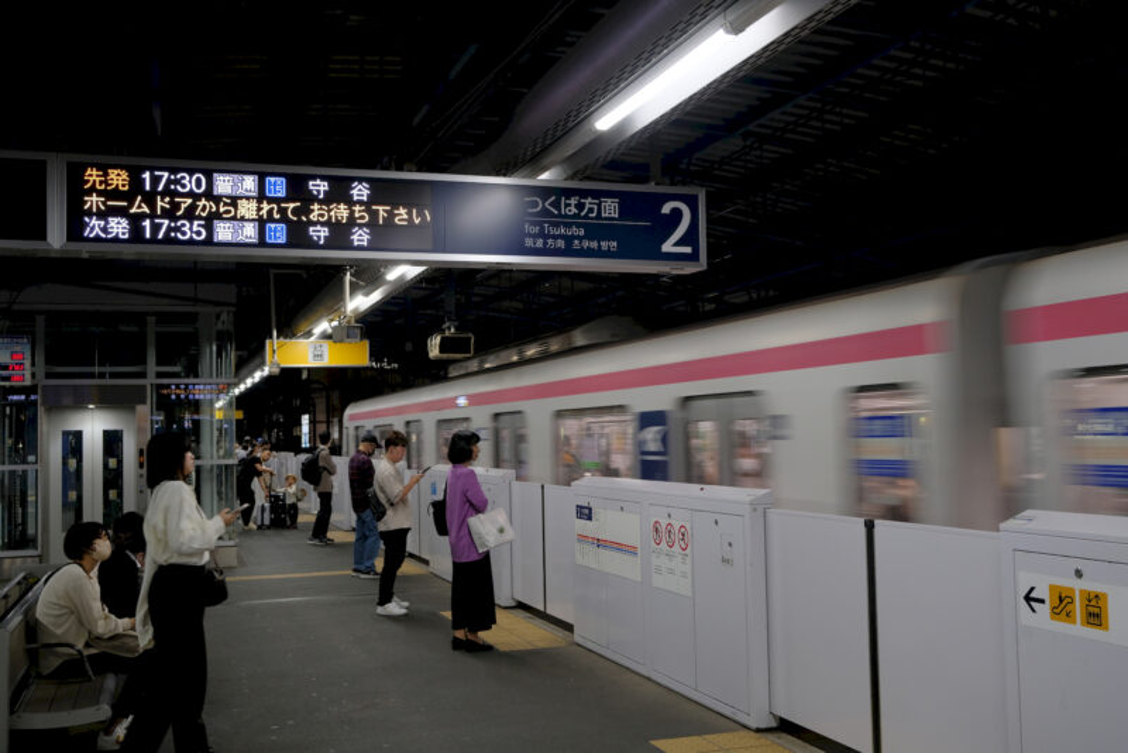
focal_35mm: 35
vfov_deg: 37.9
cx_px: 564
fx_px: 1097
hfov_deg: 54.4
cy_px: 376
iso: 500
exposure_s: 1/30
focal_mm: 23.3
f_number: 4
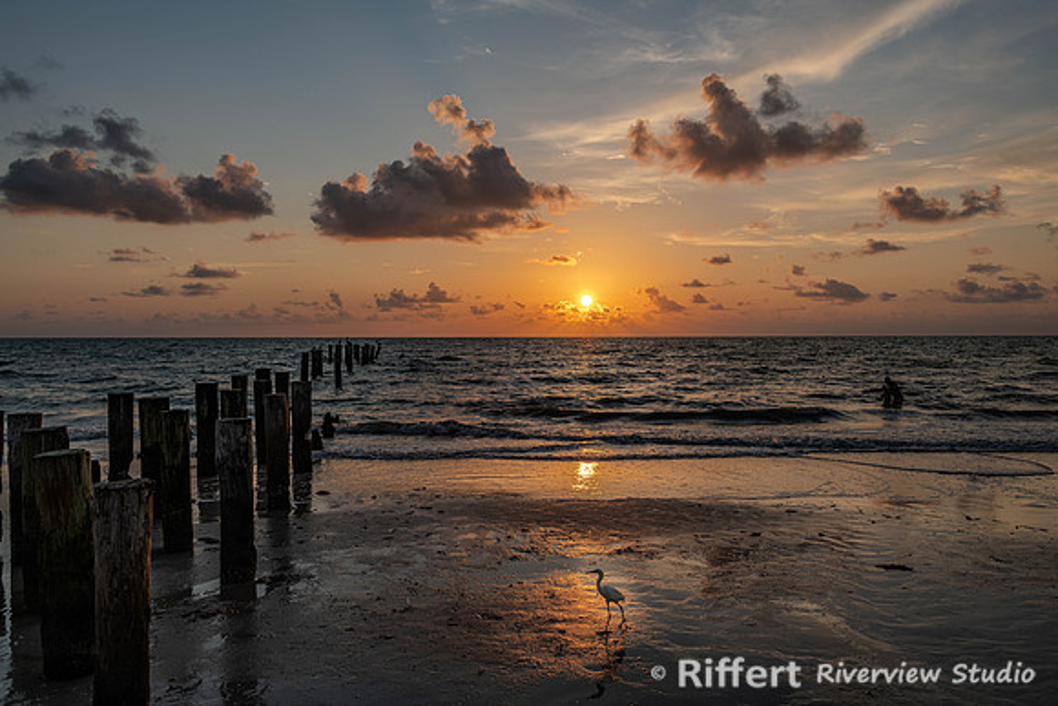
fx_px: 847
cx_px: 529
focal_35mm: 29
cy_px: 353
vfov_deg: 45.3
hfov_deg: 64.0
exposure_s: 1/160
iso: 64
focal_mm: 28
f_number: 8
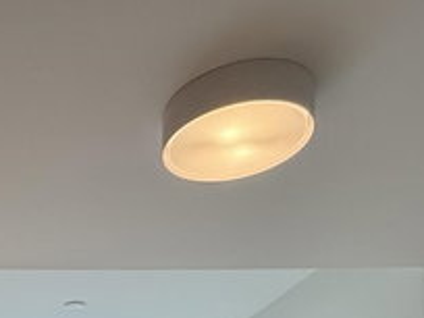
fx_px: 674
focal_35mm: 55
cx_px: -46
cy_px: 524
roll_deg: -0.9
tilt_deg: +0.5
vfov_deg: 20.9
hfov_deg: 31.0
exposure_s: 1/120
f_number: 2.2
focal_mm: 2.22
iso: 125
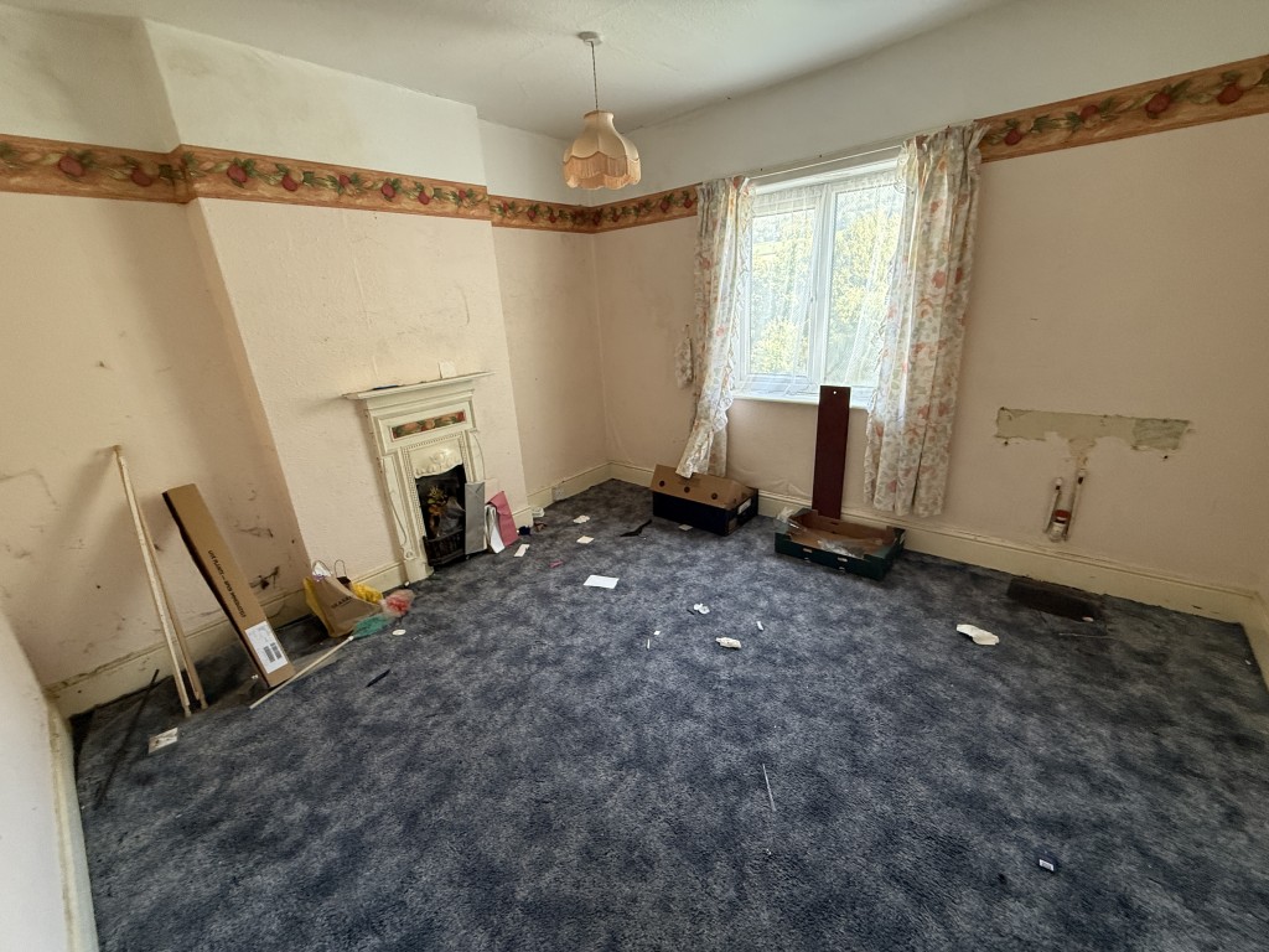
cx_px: 634
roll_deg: +2.7
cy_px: 476
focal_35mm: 14
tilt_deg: -18.4
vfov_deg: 85.7
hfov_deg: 102.1
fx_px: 513
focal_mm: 2.22
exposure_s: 1/83
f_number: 2.2
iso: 320
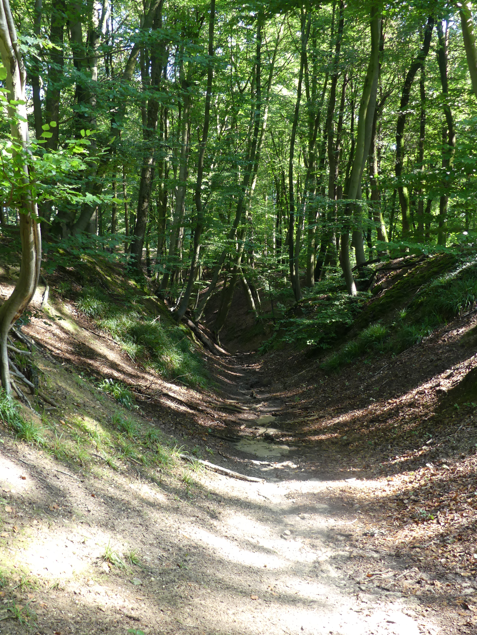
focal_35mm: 39
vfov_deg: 47.9
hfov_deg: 36.8
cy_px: 318
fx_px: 717
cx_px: 238
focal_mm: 7
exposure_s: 1/80
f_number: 2.8
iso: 250
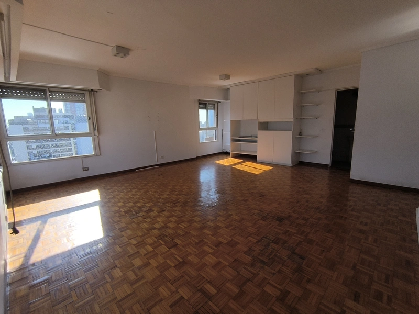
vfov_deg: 78.1
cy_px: 157
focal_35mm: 16
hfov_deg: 94.5
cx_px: 210
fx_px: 194
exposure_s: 1/742
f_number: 2.2
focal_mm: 1.65
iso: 50
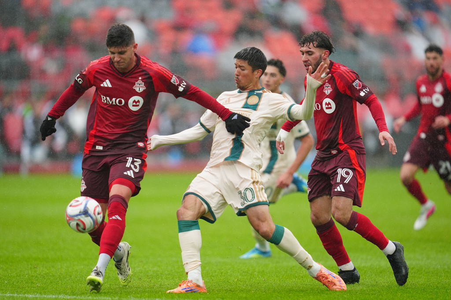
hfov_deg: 5.2
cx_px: 226
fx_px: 5009
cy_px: 150
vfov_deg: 3.4
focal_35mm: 400
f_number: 2.8
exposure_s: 1/2000
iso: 800
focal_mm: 400
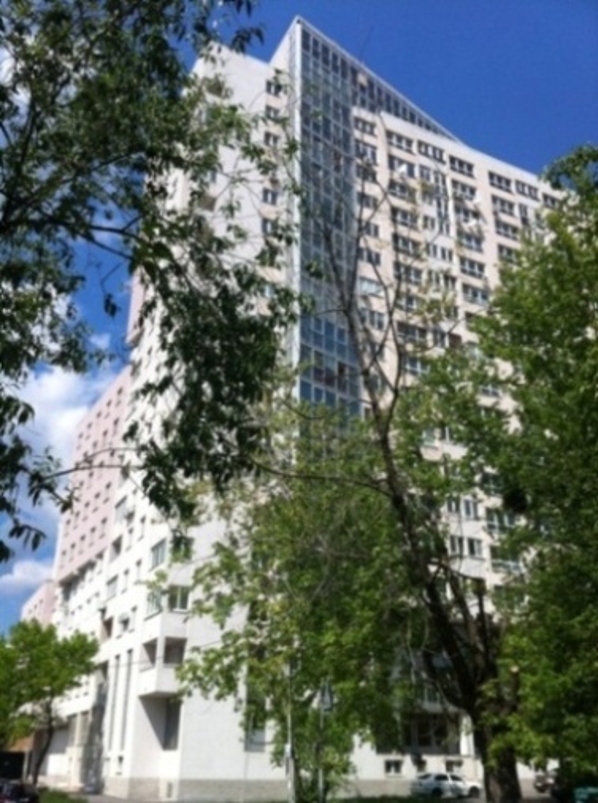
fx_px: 810
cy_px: 402
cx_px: 299
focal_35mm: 35
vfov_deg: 52.7
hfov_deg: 40.5
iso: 80
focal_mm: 3.85
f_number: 2.8
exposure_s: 1/1676
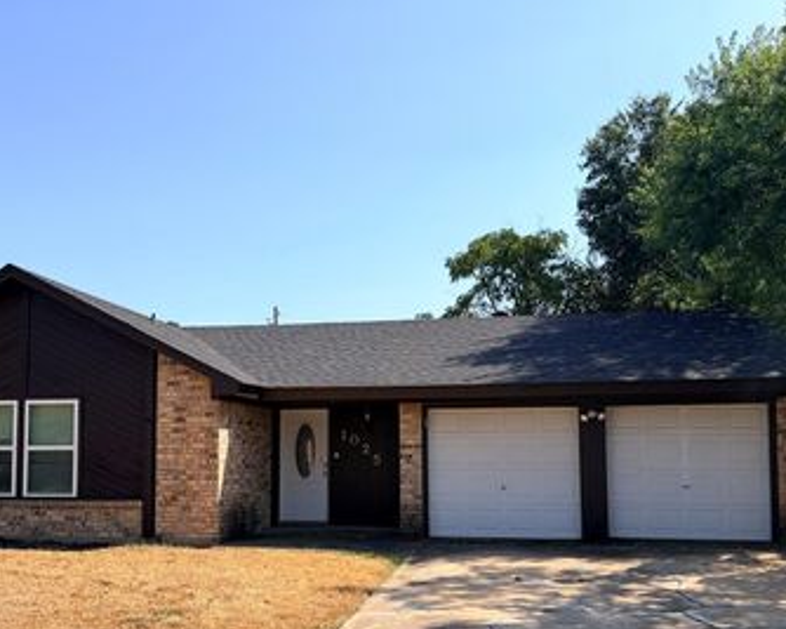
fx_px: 884
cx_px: 360
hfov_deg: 47.9
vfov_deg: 38.8
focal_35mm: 38
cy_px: 404
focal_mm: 5.96
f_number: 1.6
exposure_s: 1/4329
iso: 64
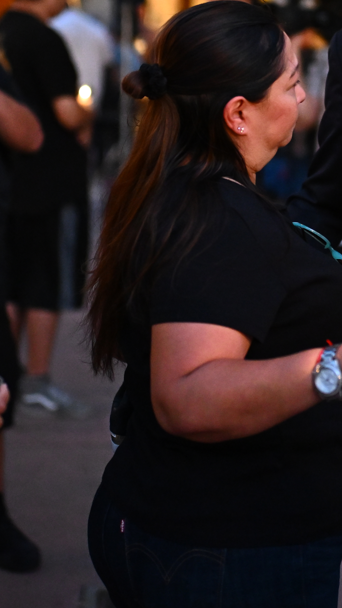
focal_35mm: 94
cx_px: 324
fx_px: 1516
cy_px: 146
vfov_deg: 22.5
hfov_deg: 12.7
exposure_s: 1/320
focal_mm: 35
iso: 3200
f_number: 1.2
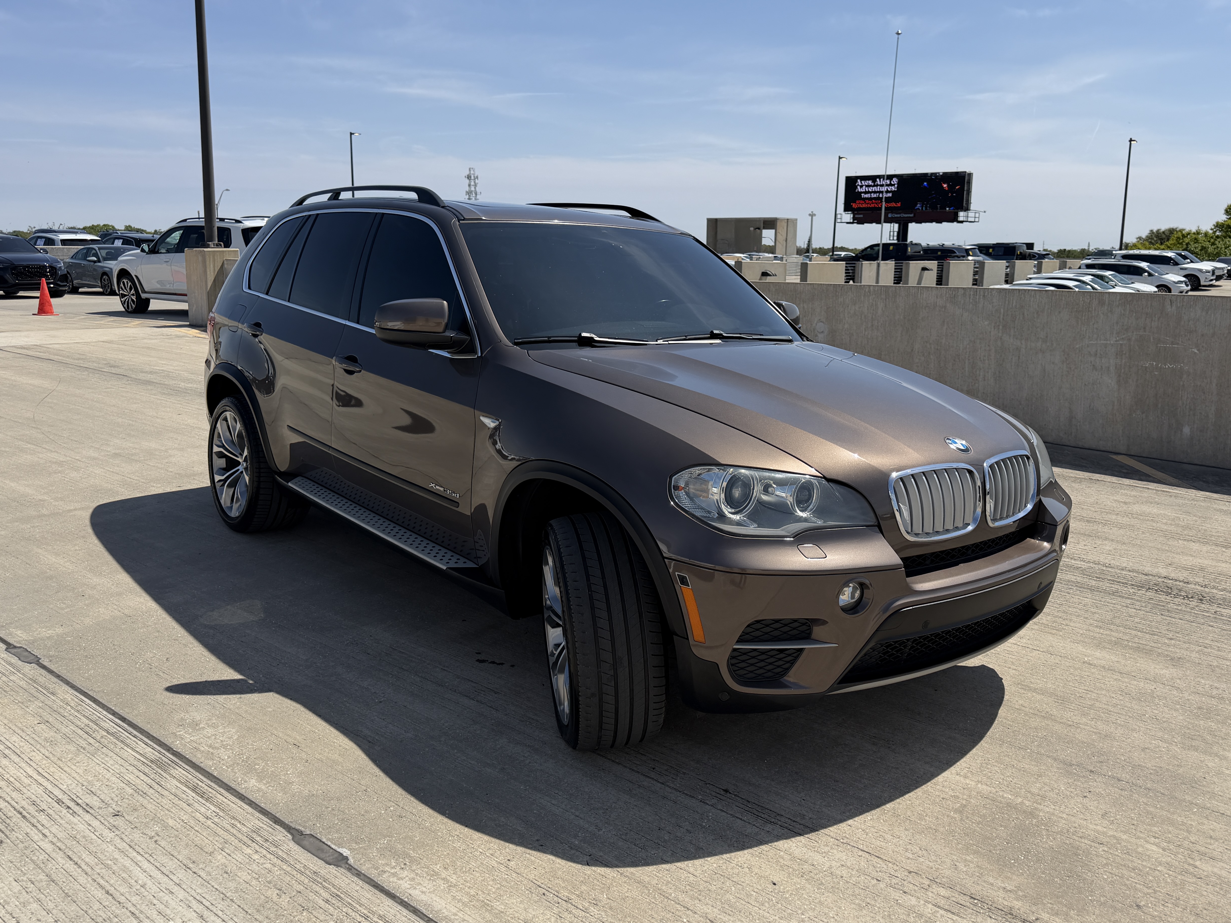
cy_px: 412
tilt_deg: -10.1
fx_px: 996
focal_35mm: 28
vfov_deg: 49.7
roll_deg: -1.3
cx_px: 656
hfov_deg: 63.4
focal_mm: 6.76
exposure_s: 1/7353
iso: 80
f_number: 1.78
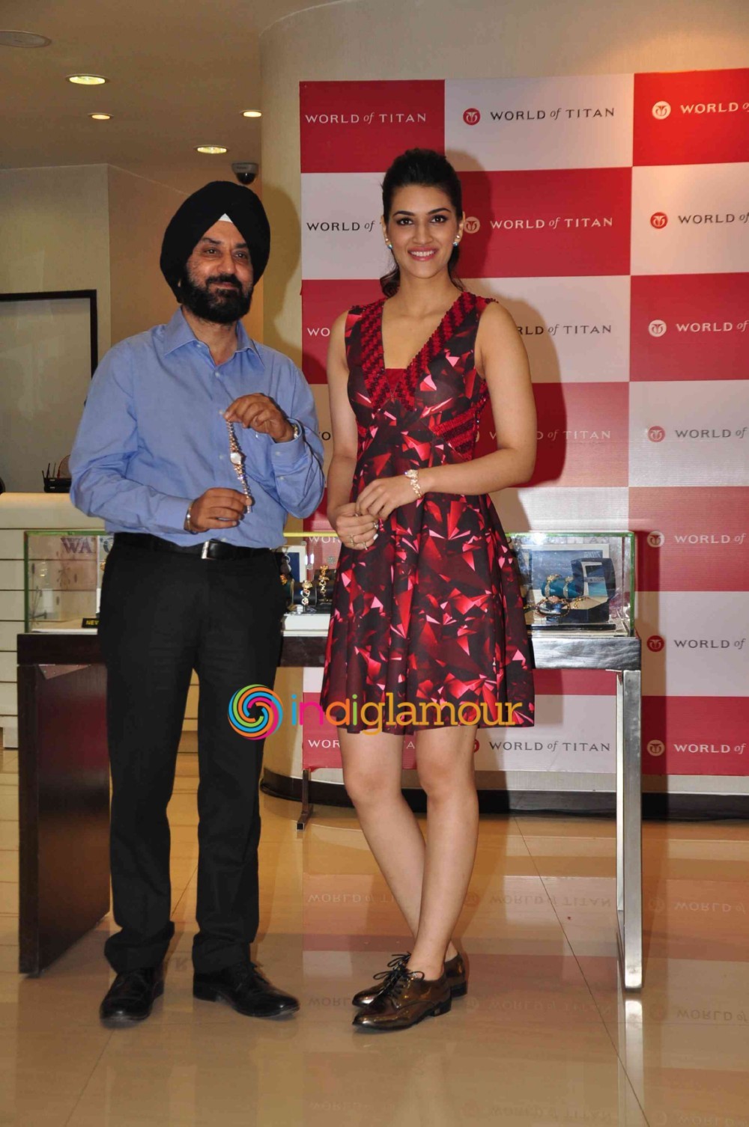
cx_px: 374
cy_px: 564
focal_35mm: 60
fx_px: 1878
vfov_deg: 33.4
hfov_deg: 22.6
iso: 400
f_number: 5.6
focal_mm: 40
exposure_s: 1/125
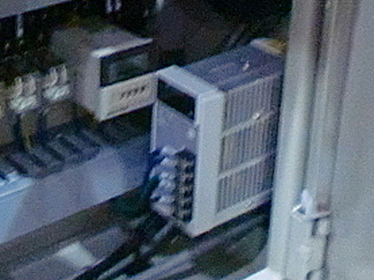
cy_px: 28
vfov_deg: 17.9
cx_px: 19
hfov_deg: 23.4
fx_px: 874
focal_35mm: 81
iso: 1600
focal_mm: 6.3
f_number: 3.1
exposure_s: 1/20
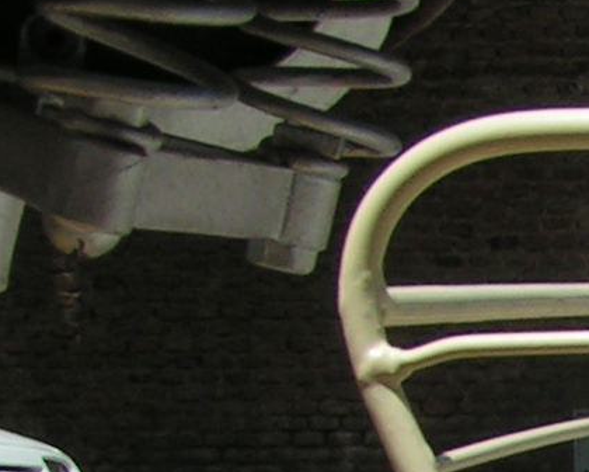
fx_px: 3155
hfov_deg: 9.5
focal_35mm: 181
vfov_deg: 8.2
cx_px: 1411
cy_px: 906
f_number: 7.1
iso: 50
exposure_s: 1/500
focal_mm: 5.8
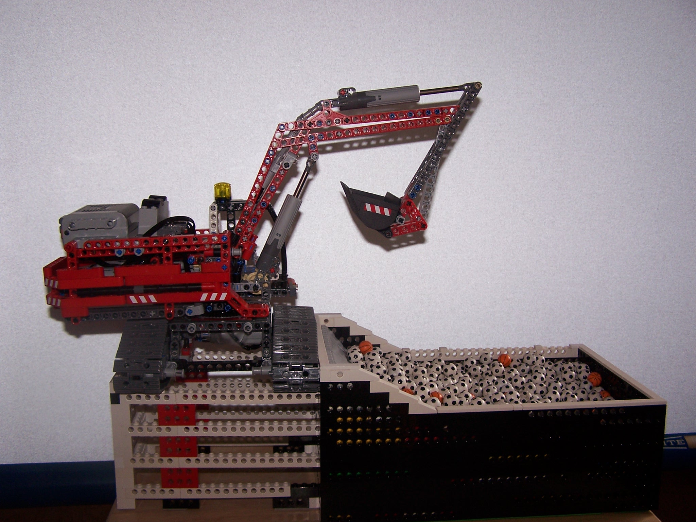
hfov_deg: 49.0
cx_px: 348
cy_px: 261
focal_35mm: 38
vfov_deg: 37.7
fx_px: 764
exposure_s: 1/60
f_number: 2.8
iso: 80
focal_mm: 6.3
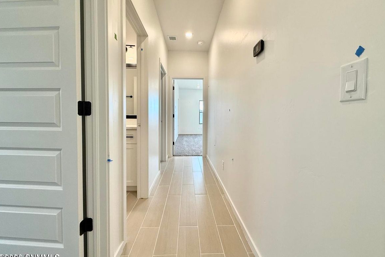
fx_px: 160
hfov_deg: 100.4
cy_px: 122
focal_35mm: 15
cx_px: 195
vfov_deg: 77.3
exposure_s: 1/120
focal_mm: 2.22
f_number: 2.2
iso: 80
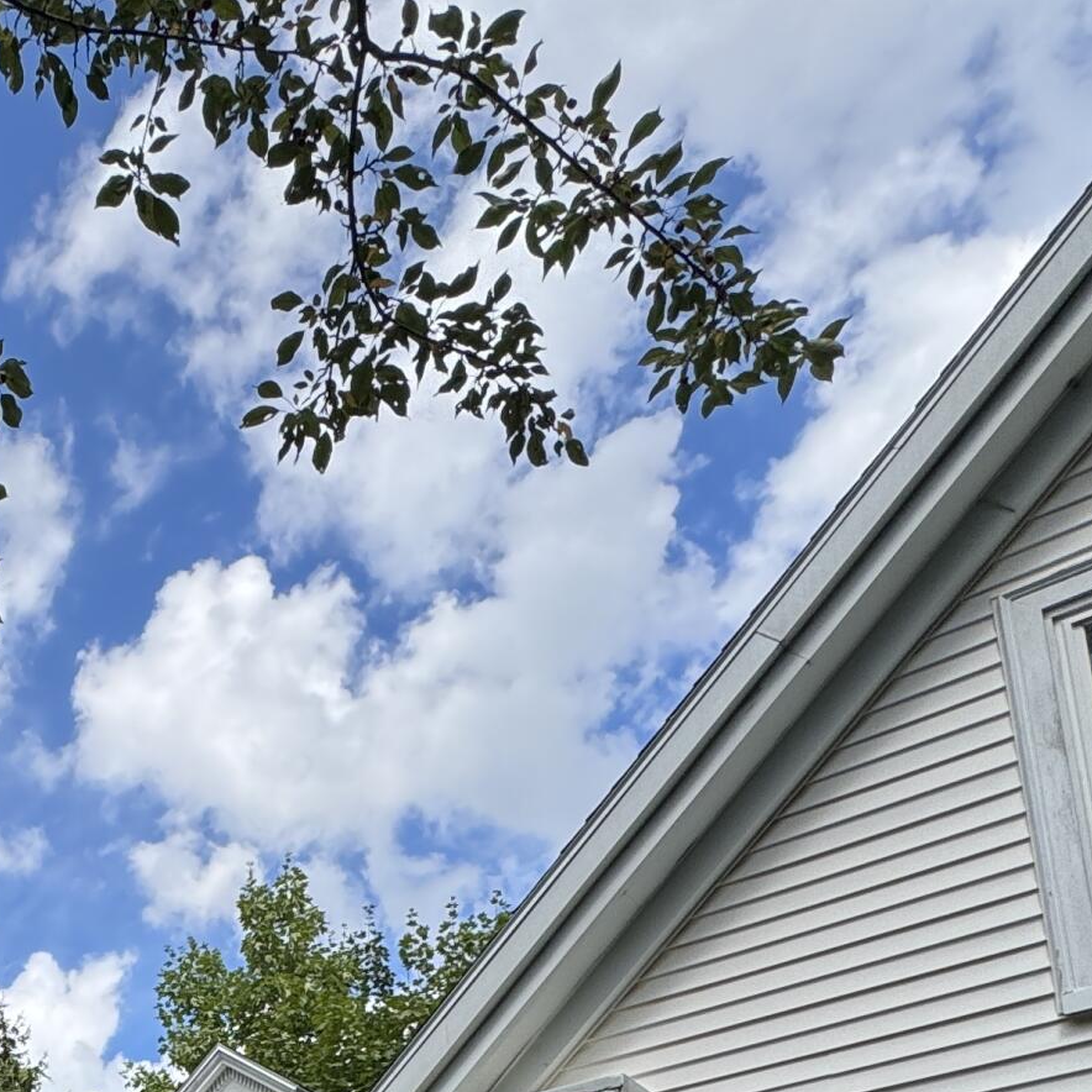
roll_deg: +0.7
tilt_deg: +9.2
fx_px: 1499
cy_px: 1367
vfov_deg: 32.0
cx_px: -159
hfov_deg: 33.8
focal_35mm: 42
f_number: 2.2
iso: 50
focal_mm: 2.22
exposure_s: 1/1160
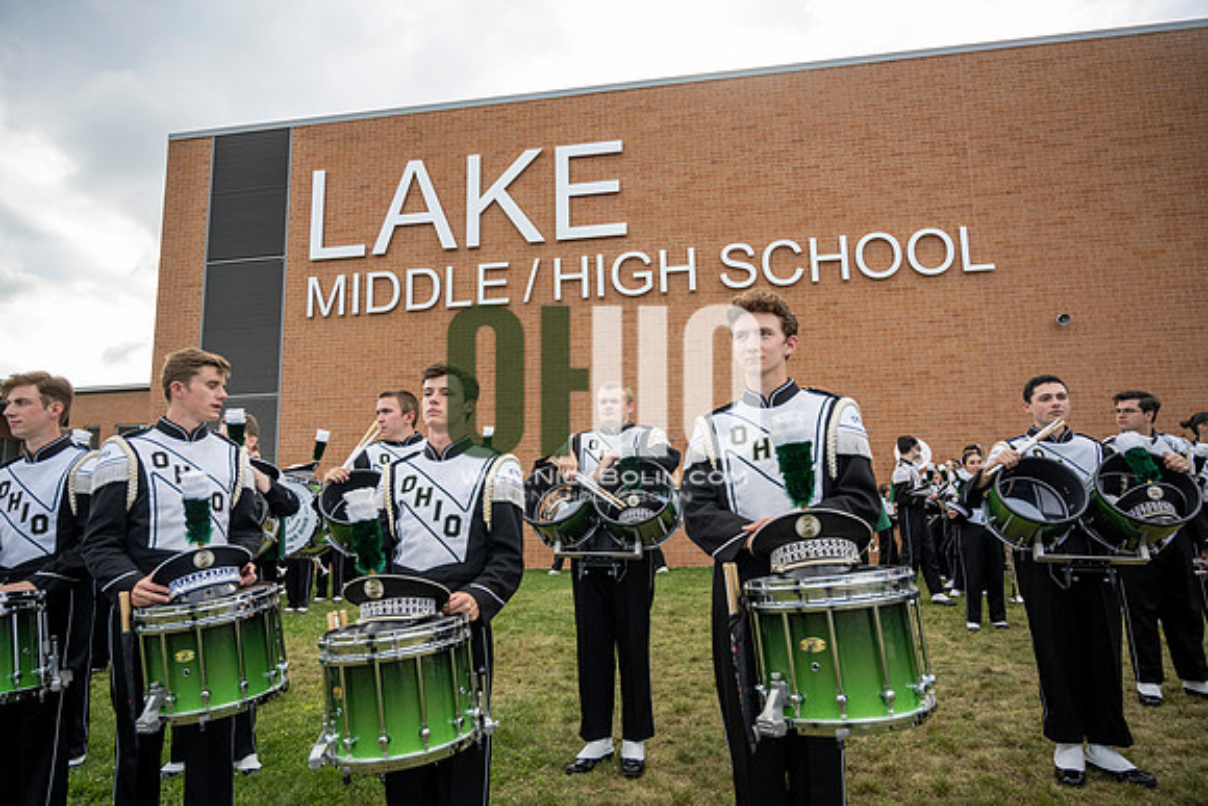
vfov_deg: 53.2
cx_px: 604
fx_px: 805
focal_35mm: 24
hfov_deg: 73.7
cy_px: 403
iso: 400
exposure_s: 1/800
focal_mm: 24
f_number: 4
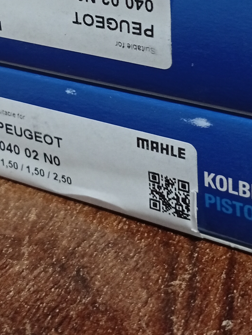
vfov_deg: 23.9
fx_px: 765
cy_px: 21
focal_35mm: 79
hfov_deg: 18.7
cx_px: 97
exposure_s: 1/33.3
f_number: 1.8
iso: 545
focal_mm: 3.98
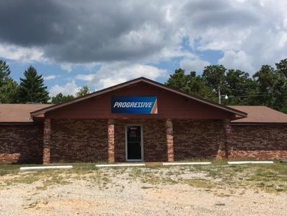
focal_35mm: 46
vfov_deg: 31.4
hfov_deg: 41.0
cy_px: 82
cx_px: 116
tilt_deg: +11.7
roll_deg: +0.5
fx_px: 382
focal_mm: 4.15
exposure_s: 1/2404
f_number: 2.2
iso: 25
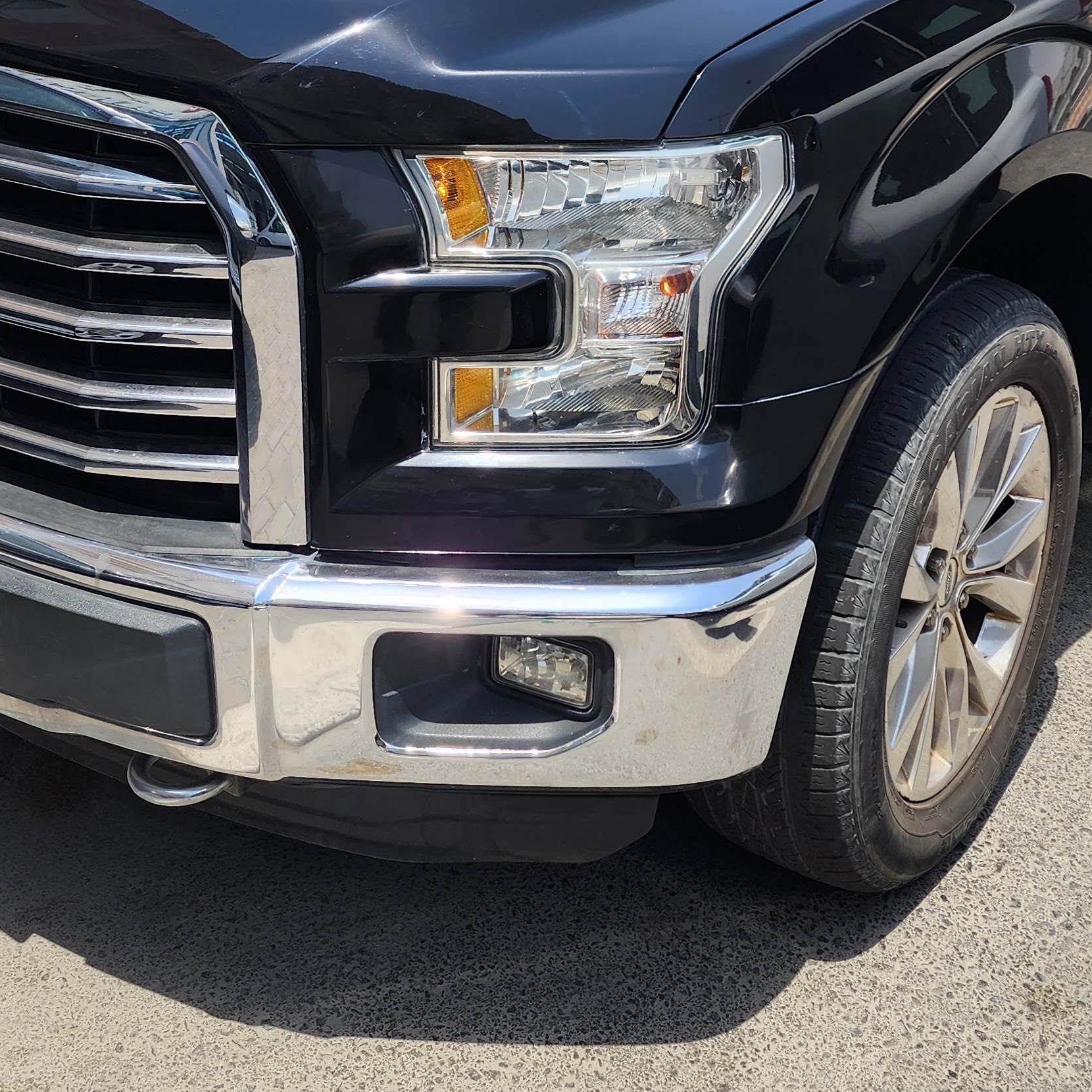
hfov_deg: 34.6
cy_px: 181
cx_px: 656
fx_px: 1749
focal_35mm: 49
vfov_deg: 33.4
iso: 12
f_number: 1.8
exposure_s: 1/973
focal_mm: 6.4
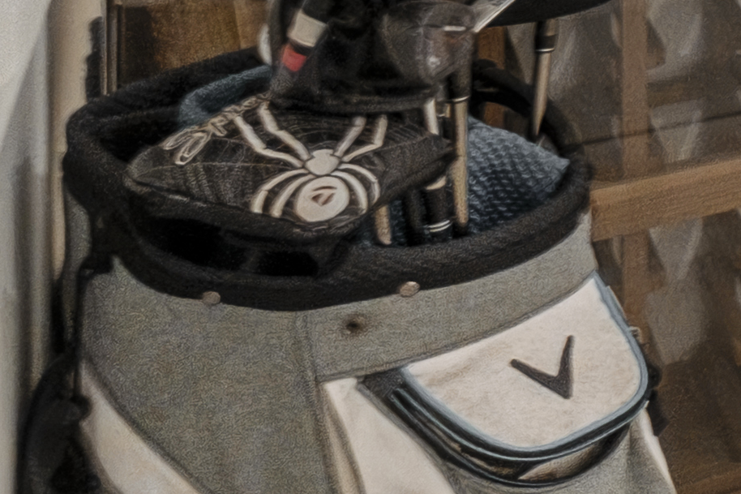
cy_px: -723
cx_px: 2322
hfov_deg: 10.9
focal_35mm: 102
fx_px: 2099
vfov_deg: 11.1
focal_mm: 10
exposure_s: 1/160
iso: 2500
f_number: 4
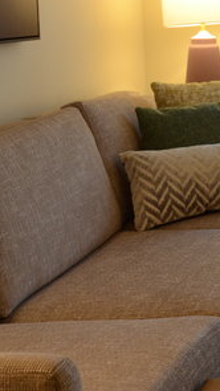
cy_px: 74
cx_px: 486
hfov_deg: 12.1
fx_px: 881
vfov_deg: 24.6
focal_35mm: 85
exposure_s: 1/20
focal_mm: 20
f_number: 7.1
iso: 640
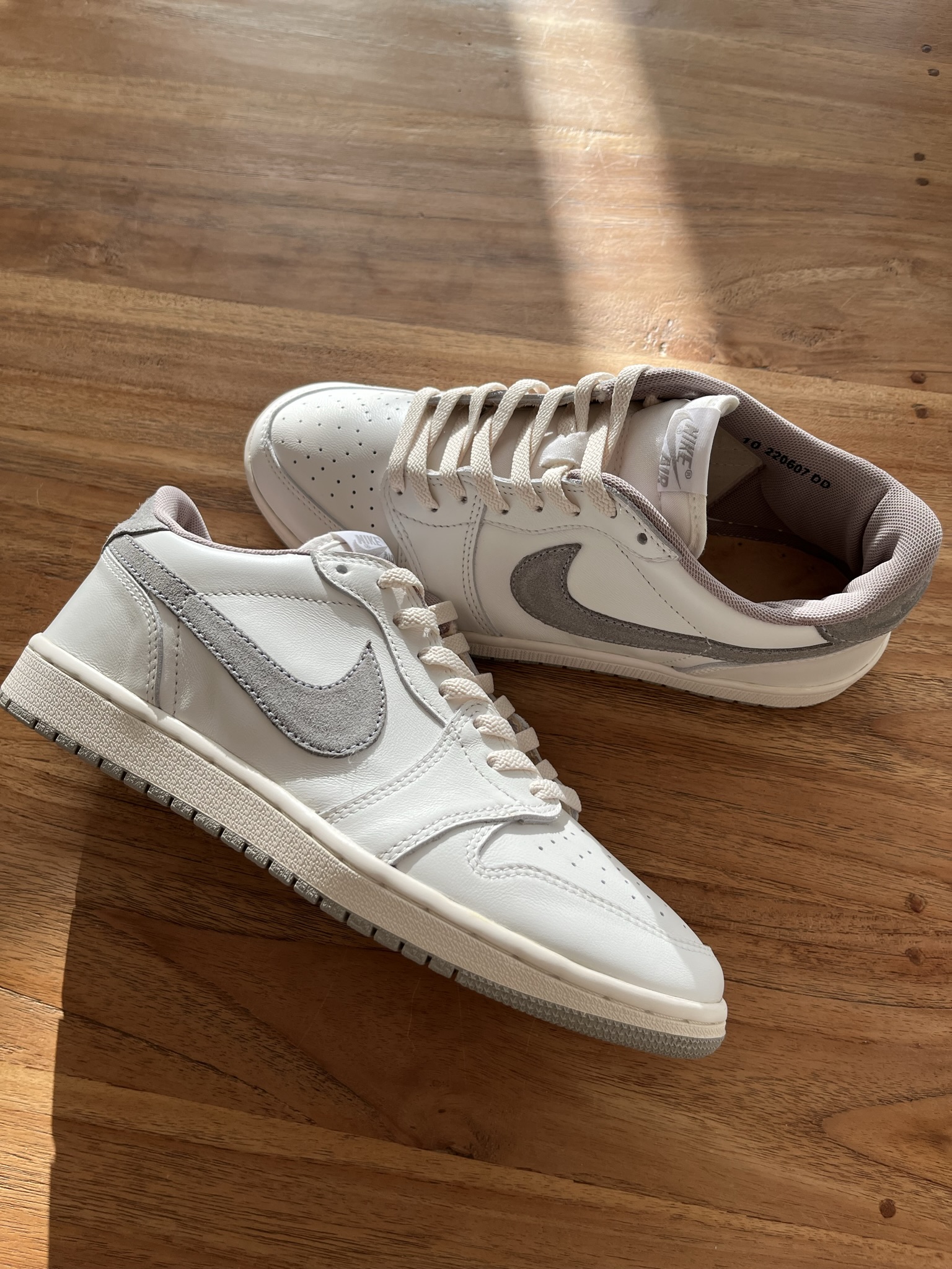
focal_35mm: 26
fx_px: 953
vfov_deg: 67.3
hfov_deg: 53.1
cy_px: 634
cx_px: 476
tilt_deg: -67.7
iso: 40
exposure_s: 1/293
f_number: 1.6
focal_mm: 5.1
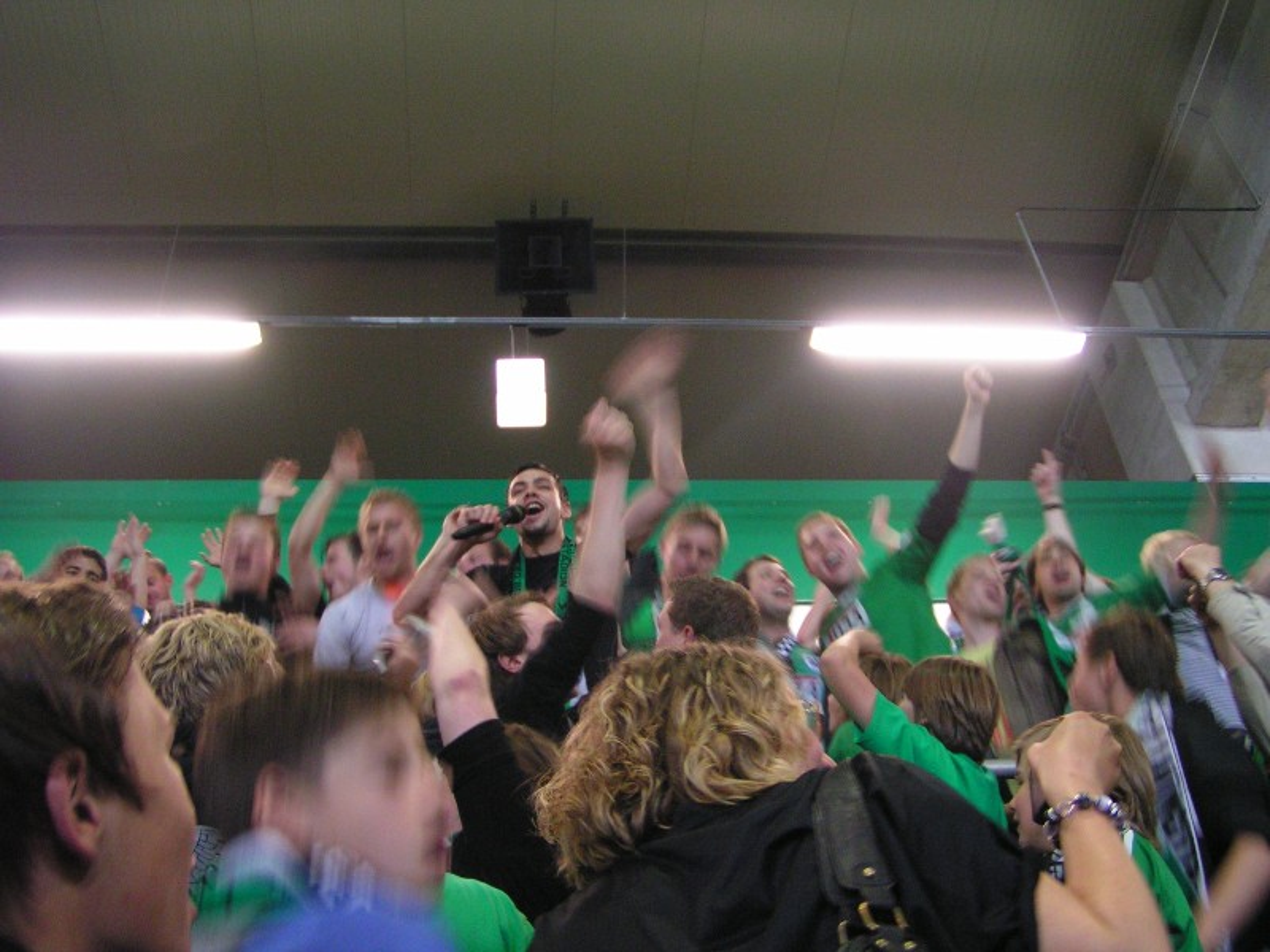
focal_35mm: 38
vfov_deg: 37.7
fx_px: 1394
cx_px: 635
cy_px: 476
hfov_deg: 49.0
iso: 200
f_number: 2.8
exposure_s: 1/20
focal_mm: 5.8
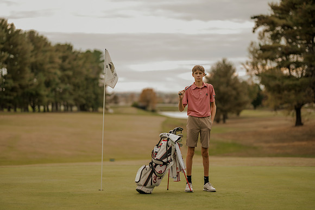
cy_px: 105
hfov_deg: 23.9
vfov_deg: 16.1
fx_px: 743
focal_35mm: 85
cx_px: 158
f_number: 1.4
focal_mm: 85
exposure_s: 1/640
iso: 64
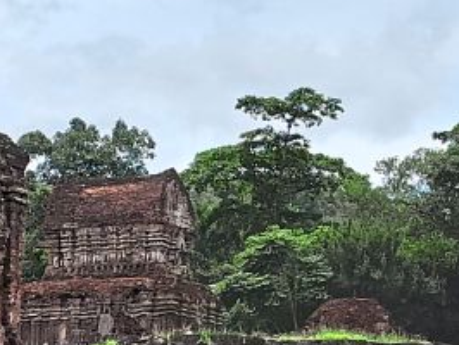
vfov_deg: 12.2
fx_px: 1606
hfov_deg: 16.2
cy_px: 278
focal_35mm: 121
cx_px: 321
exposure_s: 1/793
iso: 40
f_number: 1.8
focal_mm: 3.98
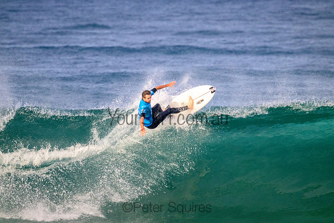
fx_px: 7424
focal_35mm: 800
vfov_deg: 1.7
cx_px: 167
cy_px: 112
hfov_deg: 2.6
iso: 3600
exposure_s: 1/2000
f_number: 11
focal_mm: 800
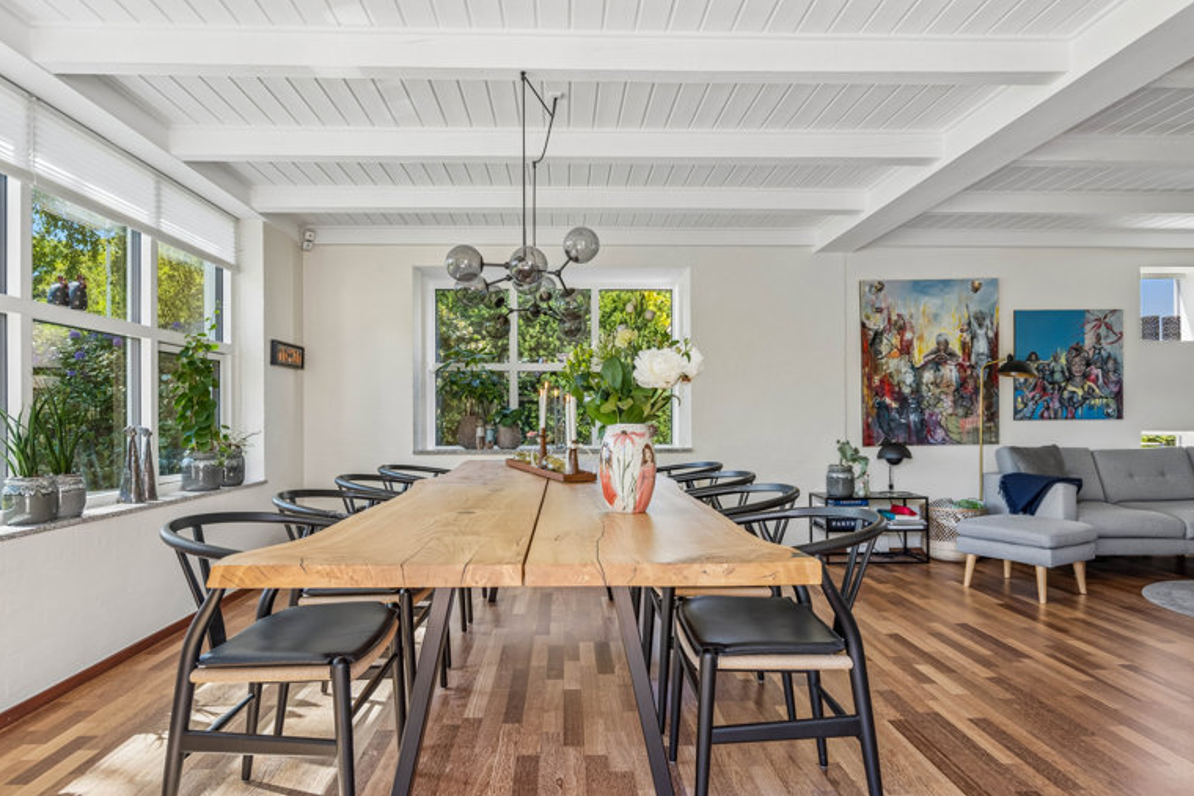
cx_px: 599
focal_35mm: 20
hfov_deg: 84.0
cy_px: 414
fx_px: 663
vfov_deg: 61.9
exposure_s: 1/160
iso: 400
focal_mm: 19
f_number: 4
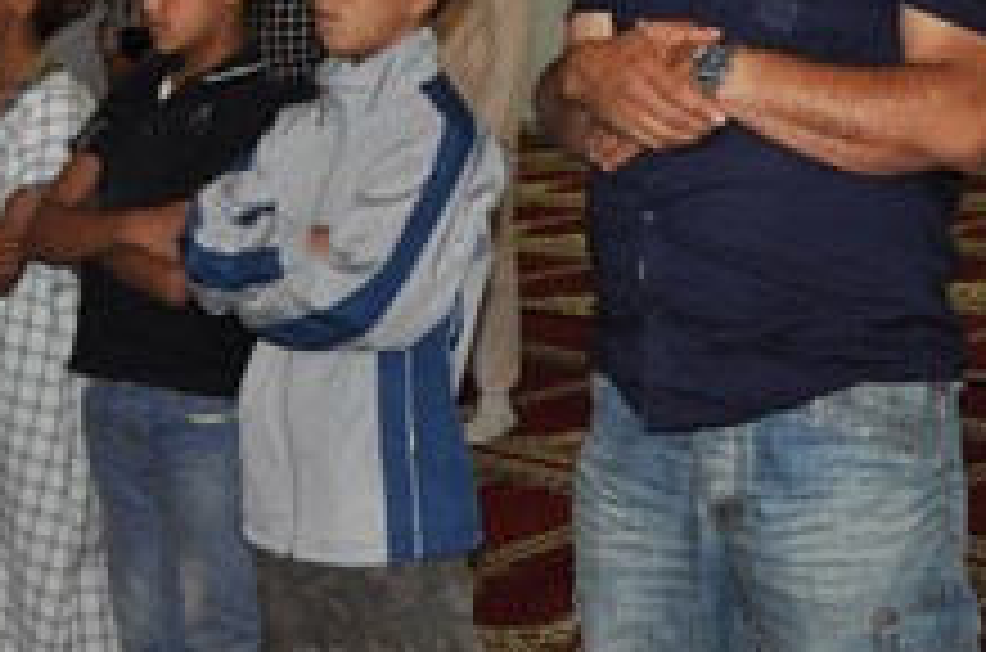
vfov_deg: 16.9
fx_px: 2159
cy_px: 47
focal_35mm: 79
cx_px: 473
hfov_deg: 25.7
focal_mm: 18
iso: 800
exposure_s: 1/60
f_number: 3.5
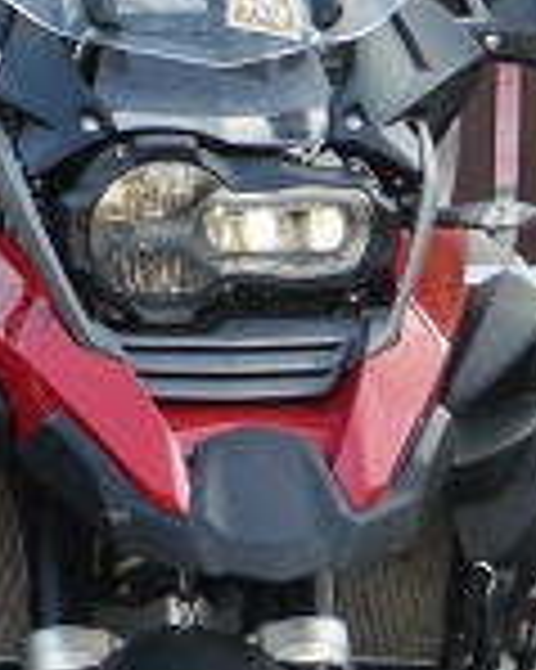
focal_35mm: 496
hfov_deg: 3.1
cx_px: -383
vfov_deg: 3.9
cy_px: 427
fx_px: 9845
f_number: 5.3
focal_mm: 41
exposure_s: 1/100
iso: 160
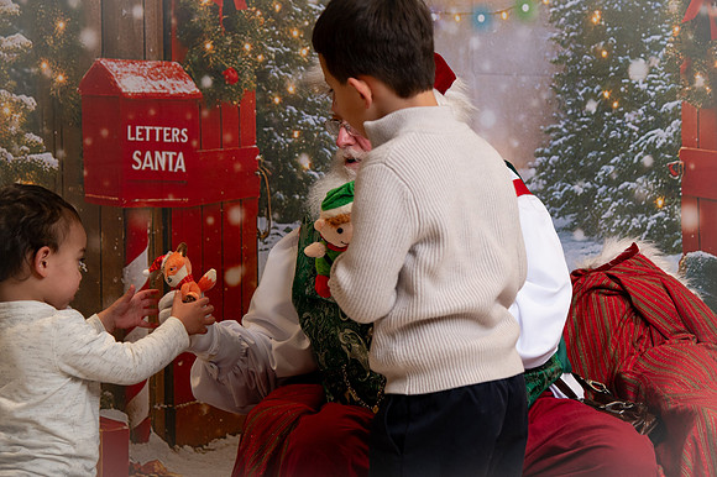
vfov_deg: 16.8
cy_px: 183
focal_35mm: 81
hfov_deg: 24.9
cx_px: 442
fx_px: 1618
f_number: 4.5
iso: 1250
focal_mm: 66
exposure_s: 1/200
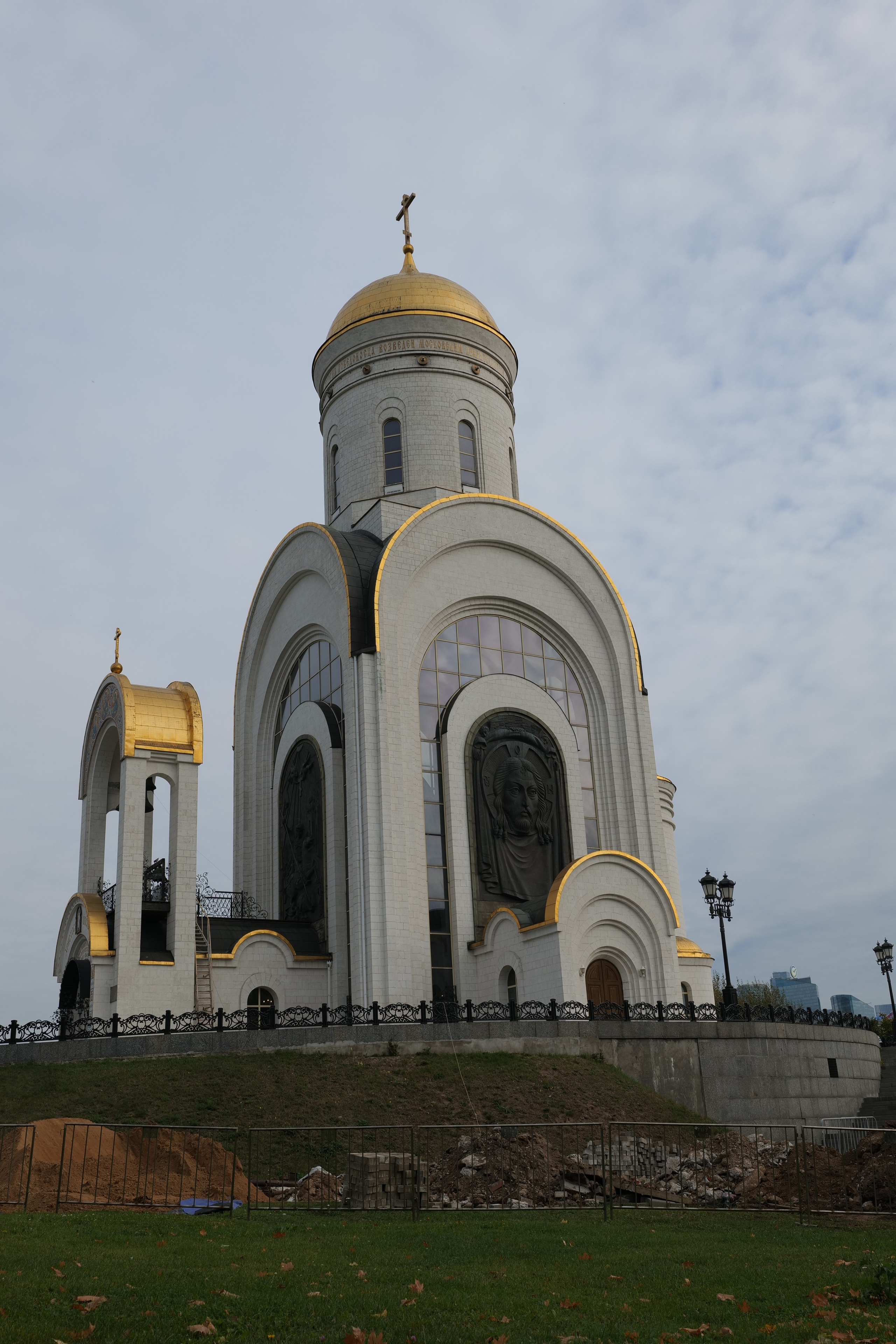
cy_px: 672
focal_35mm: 35
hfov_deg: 37.9
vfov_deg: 54.4
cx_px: 448
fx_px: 1307
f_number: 10
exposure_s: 1/200
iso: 100
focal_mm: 35
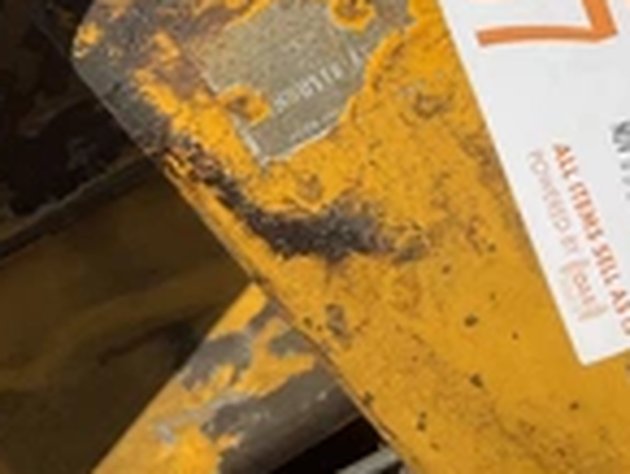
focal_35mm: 80
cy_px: -104
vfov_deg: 17.5
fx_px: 1457
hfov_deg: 23.4
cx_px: 634
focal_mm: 3
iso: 25
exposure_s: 1/2227
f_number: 1.8
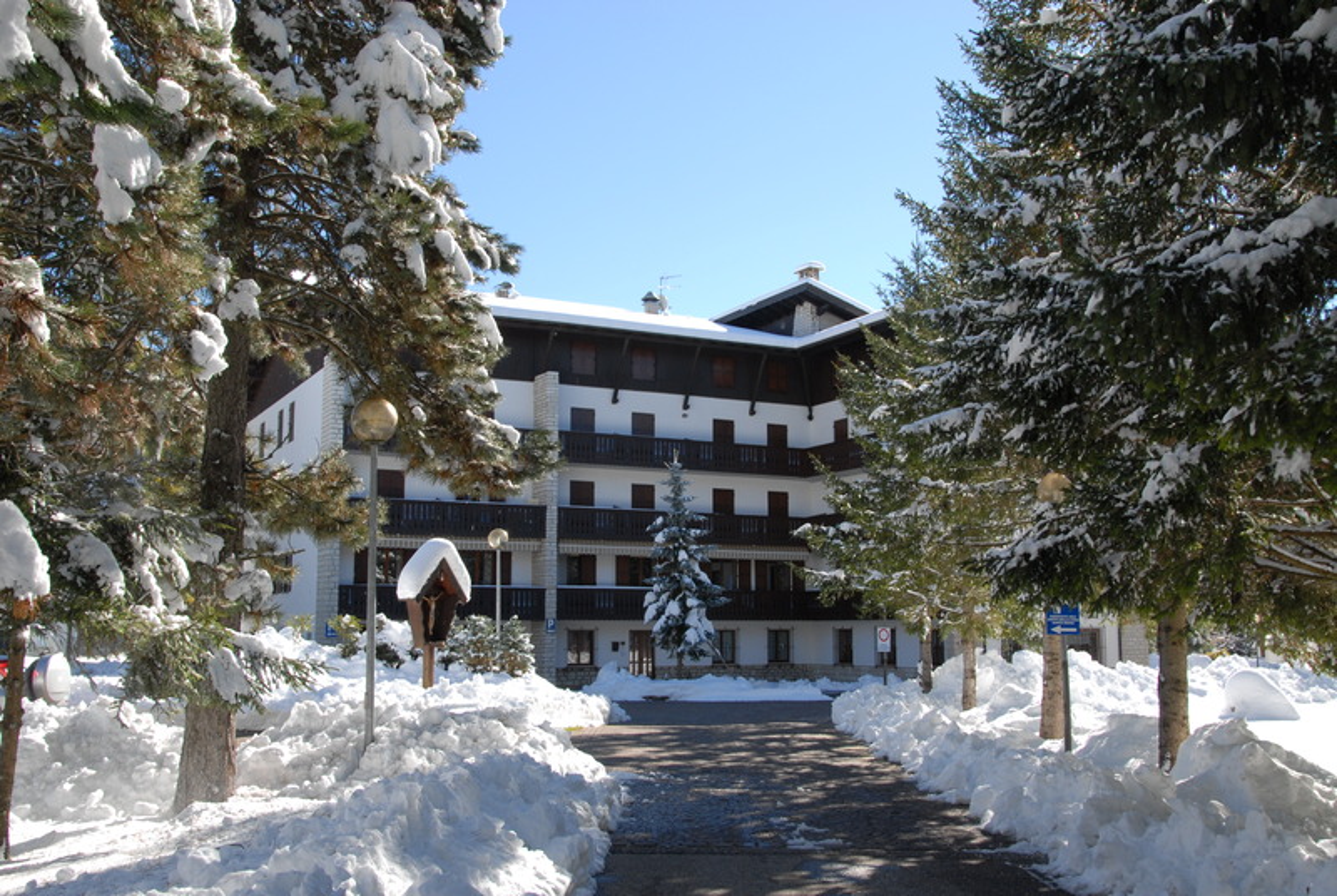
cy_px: 448
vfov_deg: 37.0
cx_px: 668
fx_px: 1339
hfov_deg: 53.1
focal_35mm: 36
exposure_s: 1/160
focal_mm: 24
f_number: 10
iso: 200
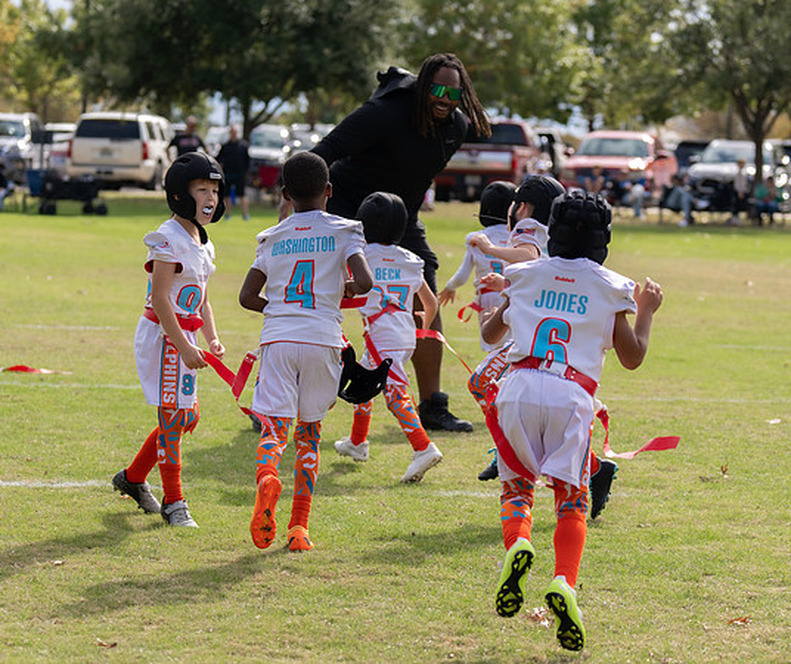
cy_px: 405
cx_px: 382
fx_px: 2792
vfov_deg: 13.6
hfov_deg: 16.1
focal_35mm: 117
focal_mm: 70
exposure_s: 1/1600
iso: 100
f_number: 2.8
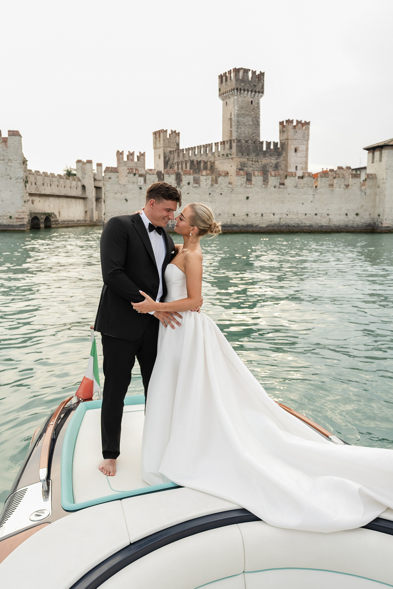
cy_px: 294
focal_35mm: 29
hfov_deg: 45.0
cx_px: 196
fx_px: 475
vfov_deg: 63.7
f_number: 4
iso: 500
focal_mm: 29
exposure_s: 1/800
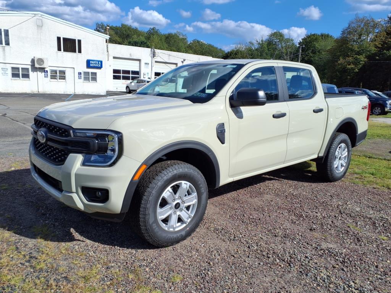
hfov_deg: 65.3
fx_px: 305
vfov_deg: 51.4
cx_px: 196
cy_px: 146
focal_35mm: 27
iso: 40
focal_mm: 3.58
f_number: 1.9
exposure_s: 1/2500
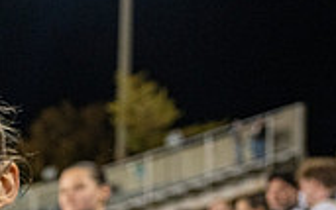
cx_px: -200
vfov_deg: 15.3
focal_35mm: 83
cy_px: 231
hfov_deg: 20.4
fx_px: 760
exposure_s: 1/500
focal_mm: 24
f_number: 3.2
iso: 2000
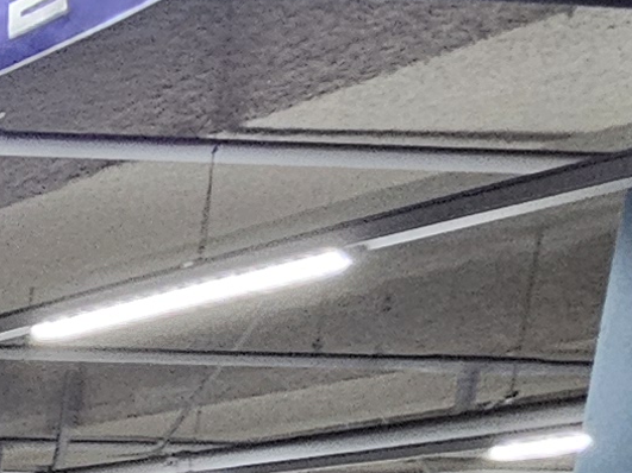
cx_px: -1176
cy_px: 1033
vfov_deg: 12.6
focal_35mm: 98
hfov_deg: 12.0
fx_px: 1789
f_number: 2.2
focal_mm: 2.2
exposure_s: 1/60
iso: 400
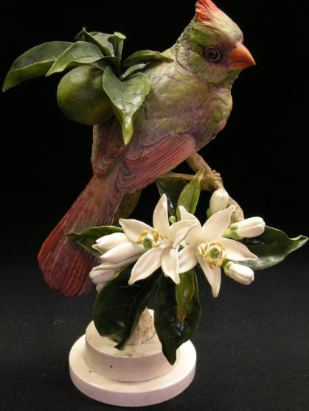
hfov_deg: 29.7
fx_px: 583
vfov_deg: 38.9
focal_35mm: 49
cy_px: 217
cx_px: 167
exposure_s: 1/2
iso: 64
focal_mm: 8.6
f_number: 4.9
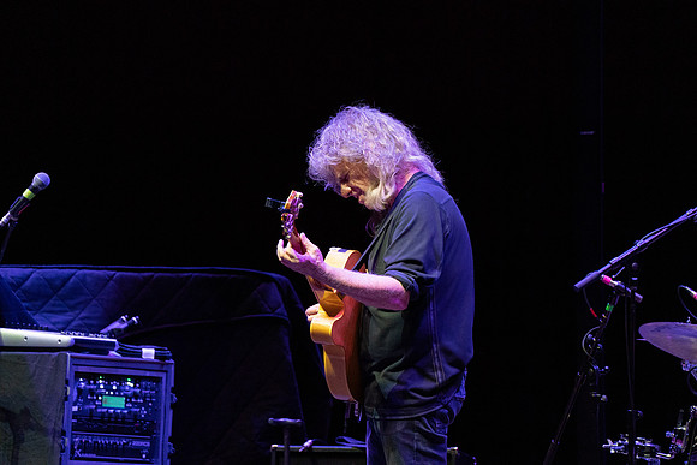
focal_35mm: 394
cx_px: 348
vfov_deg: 3.5
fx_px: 7630
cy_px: 232
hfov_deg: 5.2
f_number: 7.1
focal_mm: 394
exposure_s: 1/320
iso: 3200
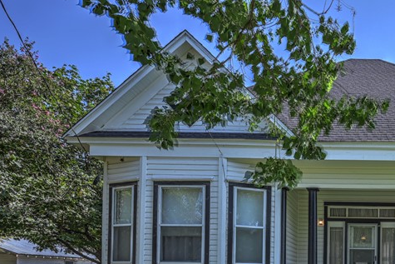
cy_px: 274
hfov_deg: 51.3
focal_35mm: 32
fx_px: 351
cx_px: 361
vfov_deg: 36.3
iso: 100
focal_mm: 14
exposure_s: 1/100
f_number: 5
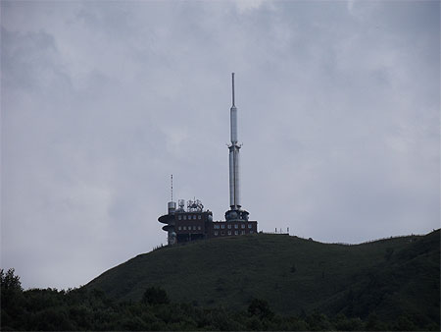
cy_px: 166
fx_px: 2881
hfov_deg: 8.8
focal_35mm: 226
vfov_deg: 6.6
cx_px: 220
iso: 80
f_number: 13.1
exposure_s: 1/250
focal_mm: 40.6
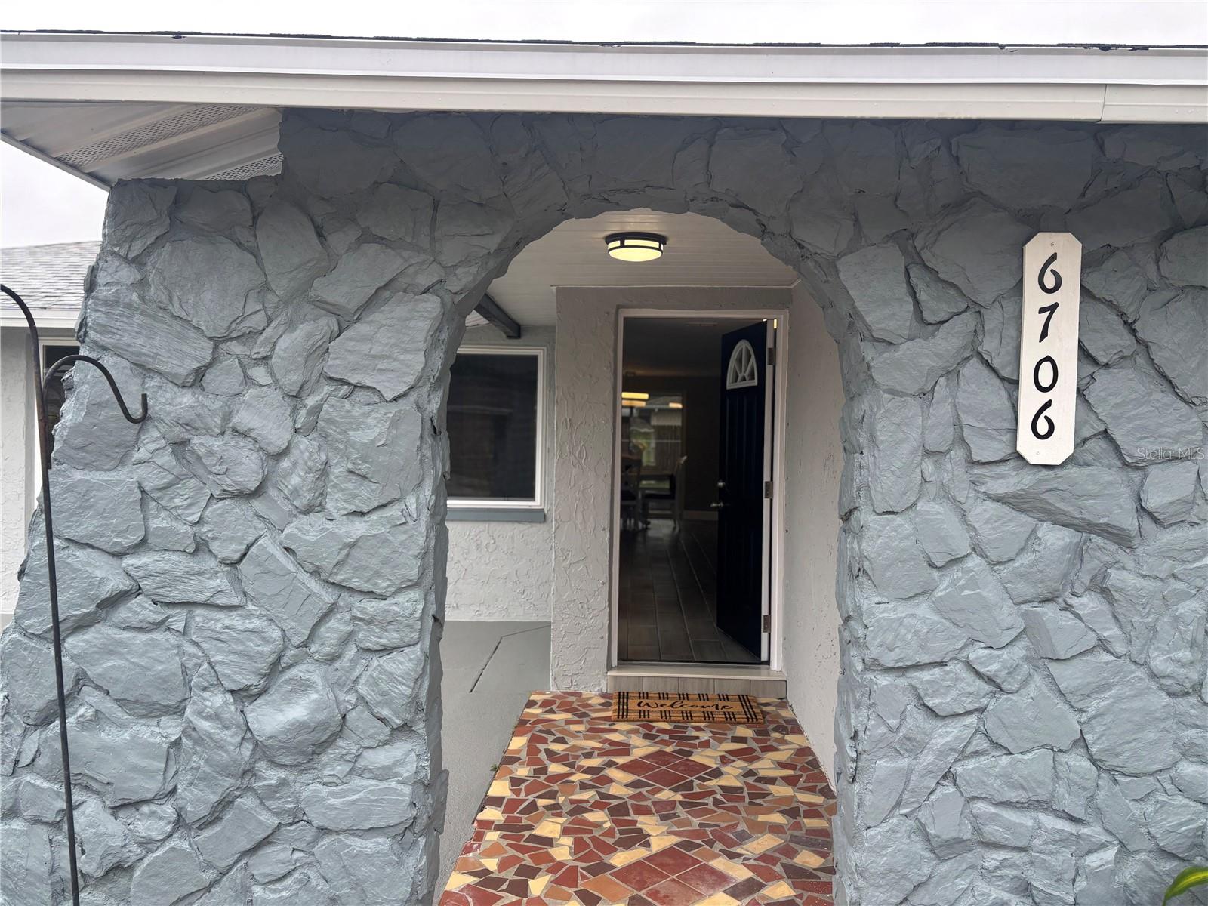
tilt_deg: +0.4
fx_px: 907
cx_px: 604
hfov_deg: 67.3
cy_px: 453
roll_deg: -0.9
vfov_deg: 53.1
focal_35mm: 26
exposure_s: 1/378
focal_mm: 5.96
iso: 50
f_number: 1.6
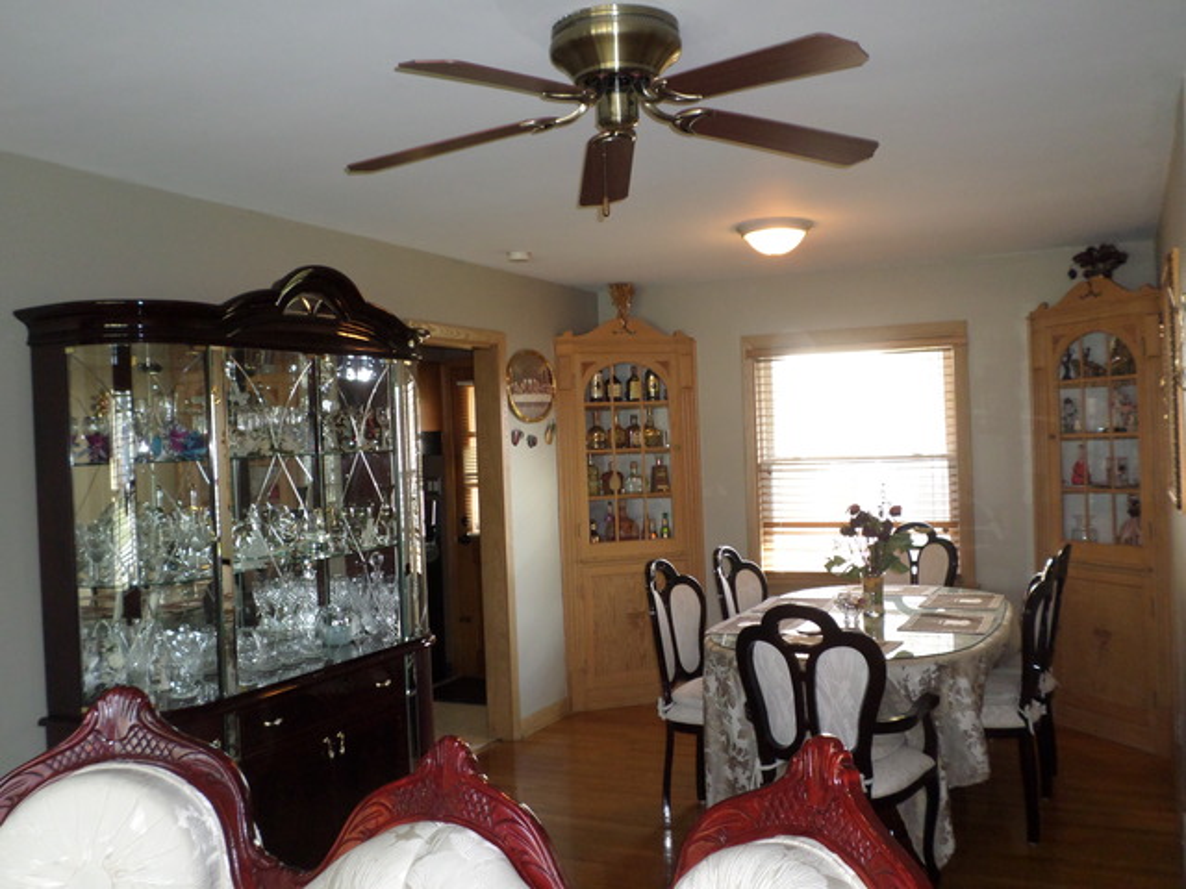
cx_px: 593
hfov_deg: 60.0
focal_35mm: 30
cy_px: 444
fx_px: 1028
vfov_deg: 46.8
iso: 240
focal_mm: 5.5
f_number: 2.7
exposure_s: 1/30
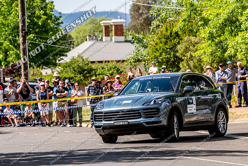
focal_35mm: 270
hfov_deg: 7.6
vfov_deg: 5.1
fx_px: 1859
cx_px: 139
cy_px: 73
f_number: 4
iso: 200
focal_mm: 160
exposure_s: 1/3200
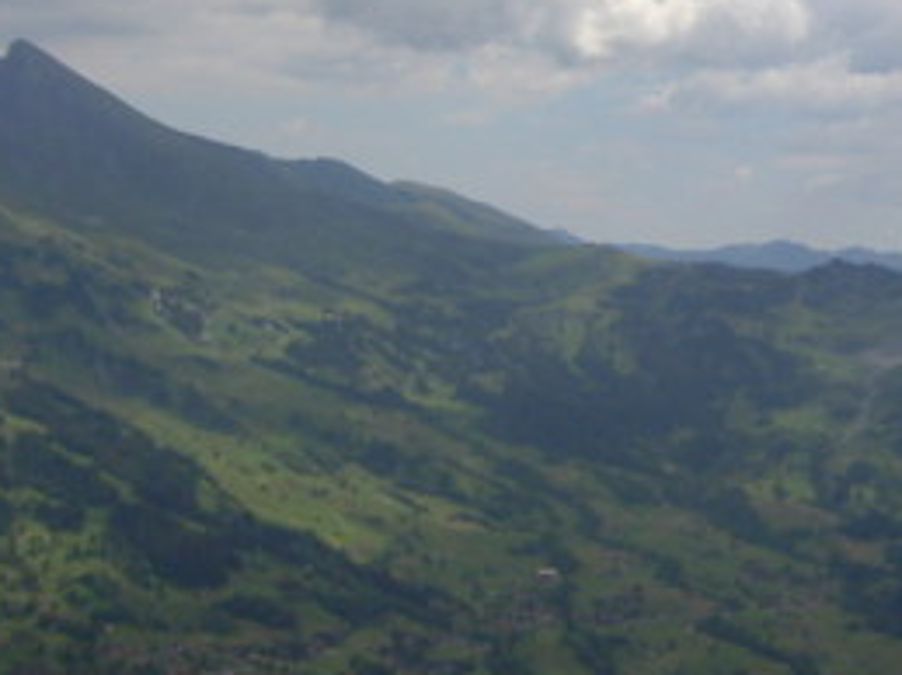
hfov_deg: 19.9
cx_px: 939
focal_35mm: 95
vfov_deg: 15.4
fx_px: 2474
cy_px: 89
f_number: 4.7
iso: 50
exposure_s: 1/1000
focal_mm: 5.6
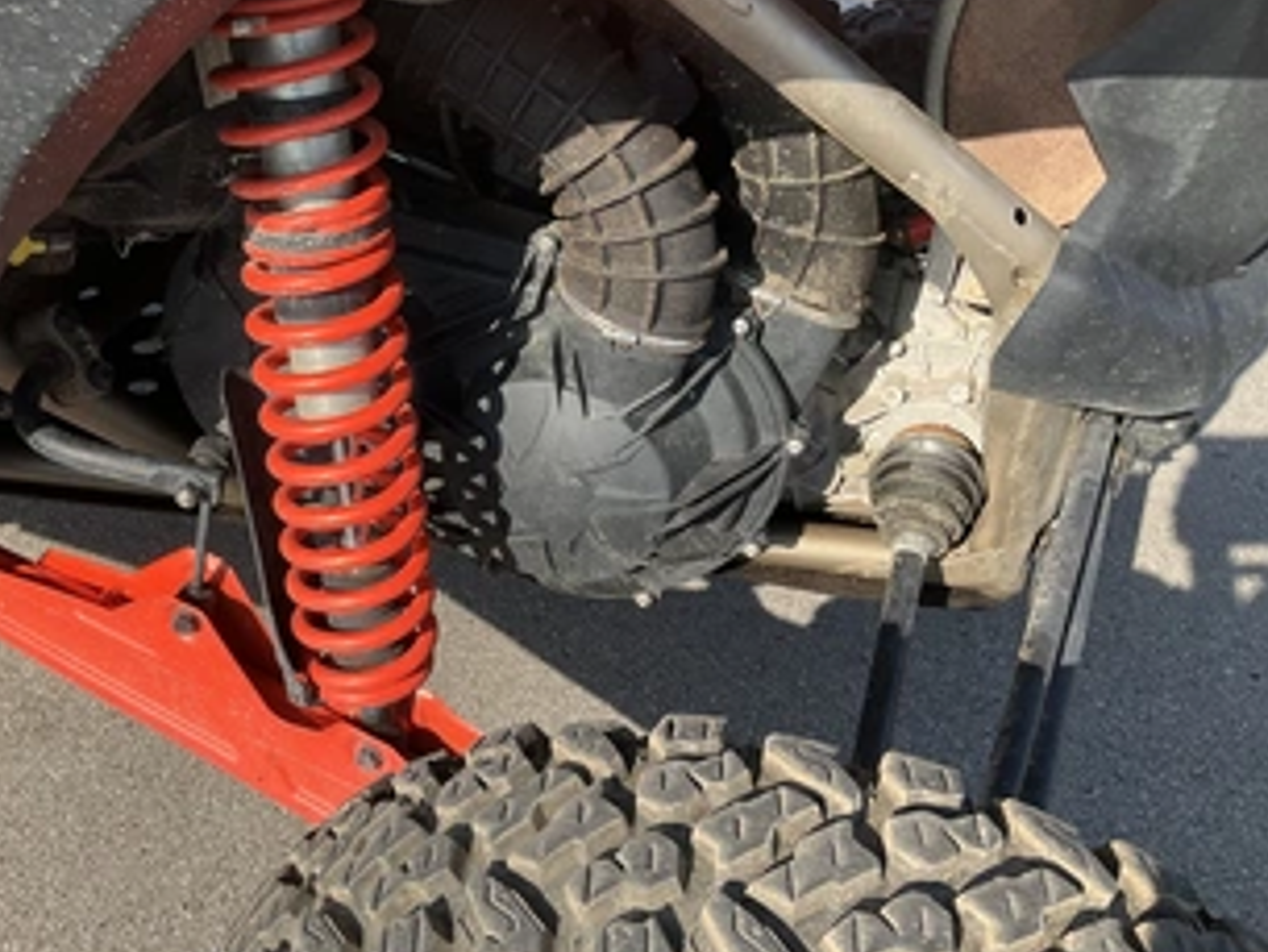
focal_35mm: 38
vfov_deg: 37.7
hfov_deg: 48.3
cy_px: 407
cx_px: 445
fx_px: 1393
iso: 25
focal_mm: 3
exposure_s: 1/816
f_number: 1.8
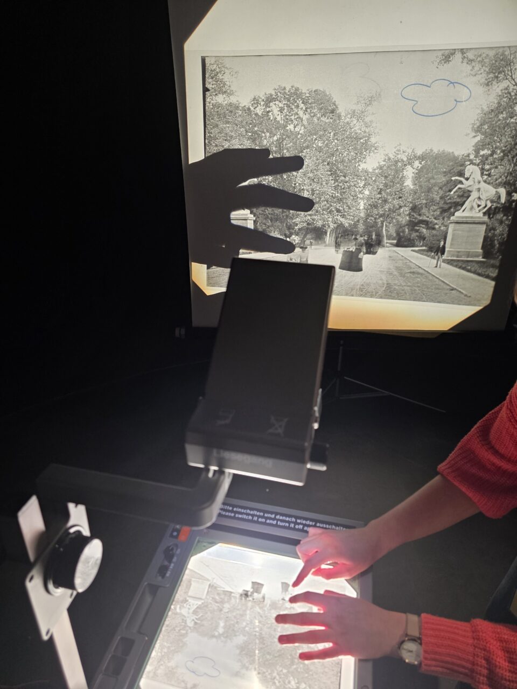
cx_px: 258
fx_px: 458
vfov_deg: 73.9
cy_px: 344
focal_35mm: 23
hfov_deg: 58.9
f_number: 1.7
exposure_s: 1/100
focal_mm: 6.3
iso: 200
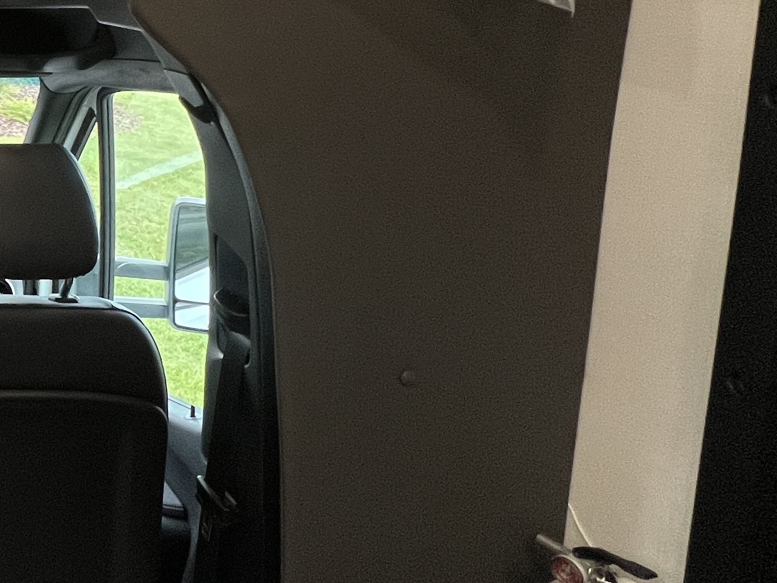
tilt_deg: -9.3
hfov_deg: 32.6
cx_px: -291
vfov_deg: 35.3
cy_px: 45
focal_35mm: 38
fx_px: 853
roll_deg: -0.7
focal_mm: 1.57
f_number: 1.8
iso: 200
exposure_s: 1/99
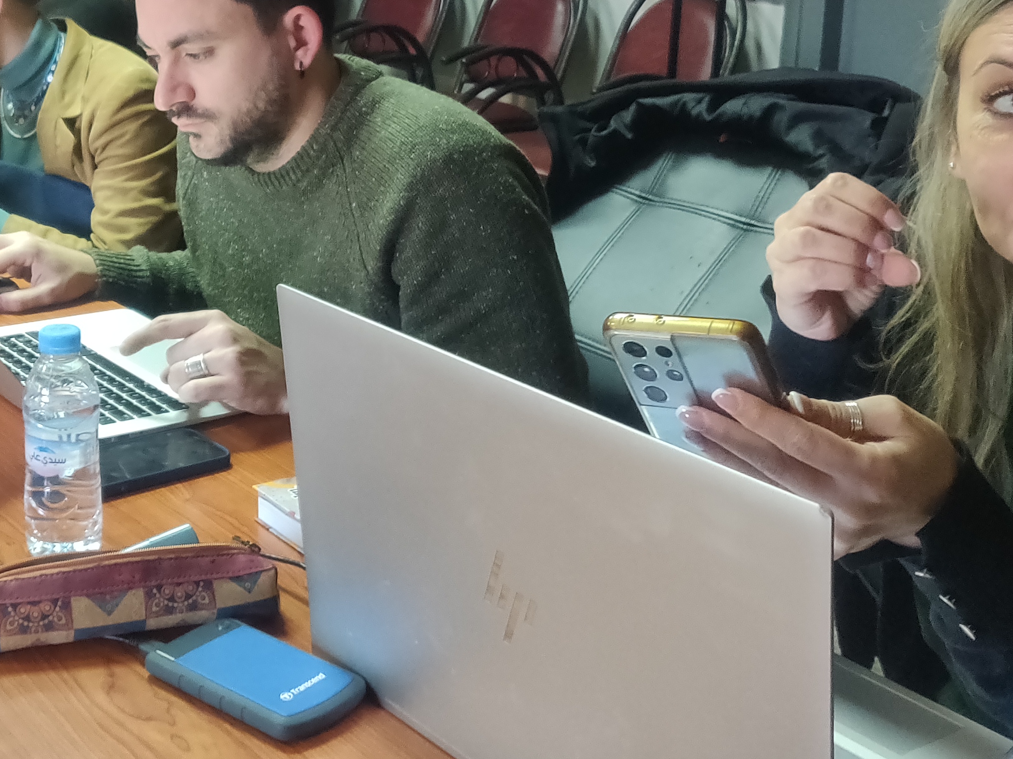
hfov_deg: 35.0
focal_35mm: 53
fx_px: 1551
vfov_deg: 26.9
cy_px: 127
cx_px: 204
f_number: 1.7
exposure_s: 1/20
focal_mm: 4.25
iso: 800
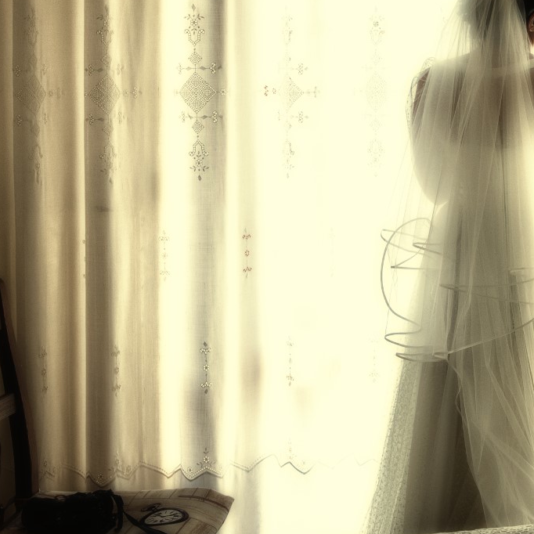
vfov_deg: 22.7
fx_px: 1309
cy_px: 101
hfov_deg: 22.4
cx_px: 495
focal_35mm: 75
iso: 800
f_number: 4
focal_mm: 34
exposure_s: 1/250
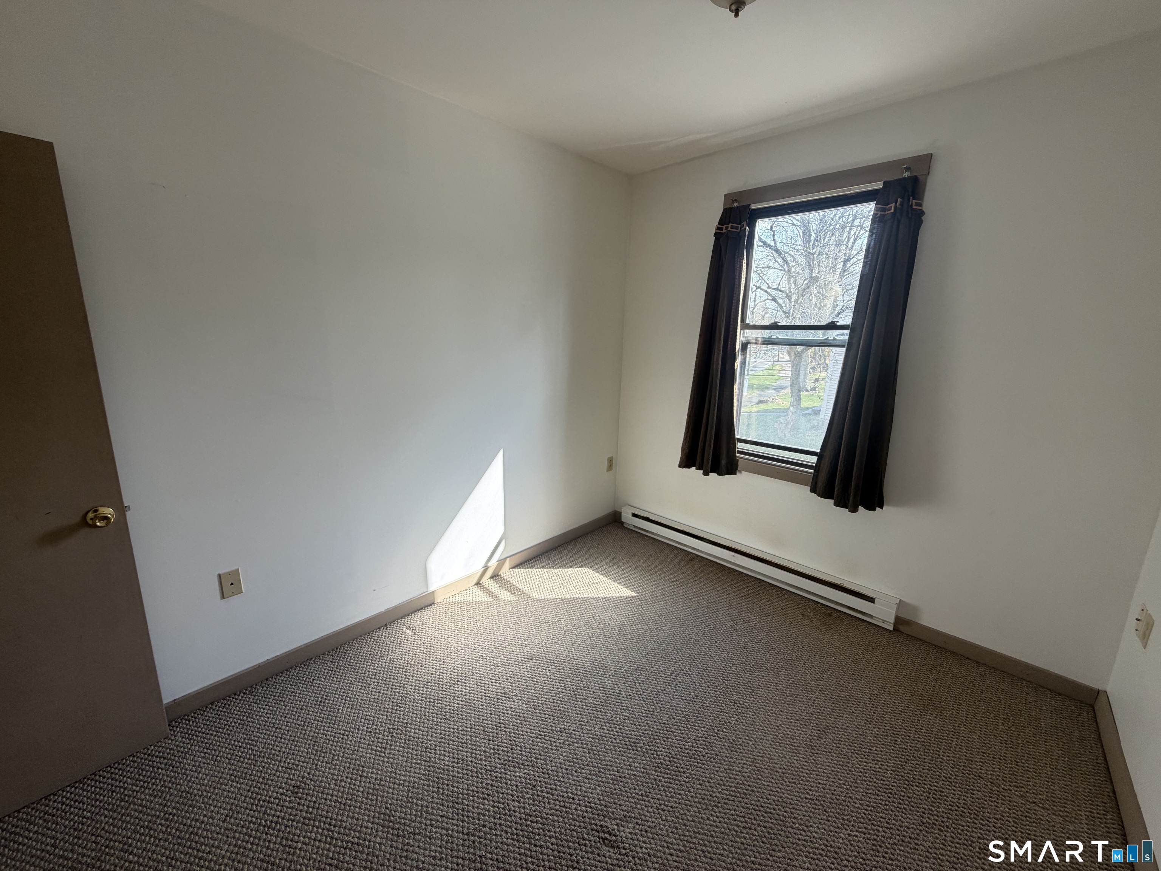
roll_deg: -1.0
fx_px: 470
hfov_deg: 102.1
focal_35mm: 14
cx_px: 580
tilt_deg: -11.4
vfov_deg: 85.7
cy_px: 436
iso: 64
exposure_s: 1/121
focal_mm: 2.22
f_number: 2.2
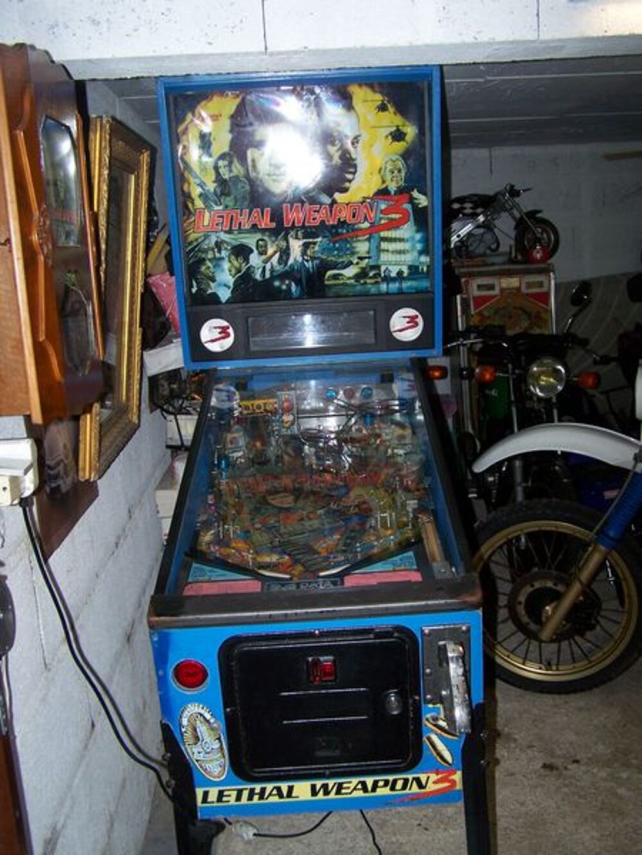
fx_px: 940
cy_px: 428
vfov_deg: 49.0
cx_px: 321
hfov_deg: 37.7
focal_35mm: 38
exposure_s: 1/60
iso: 80
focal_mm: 6.3
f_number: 2.8
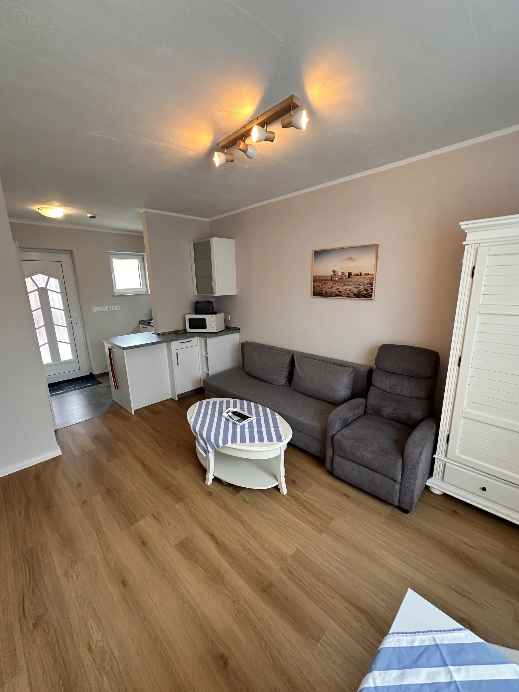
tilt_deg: -14.4
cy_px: 346
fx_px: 280
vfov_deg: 102.1
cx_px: 260
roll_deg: -0.1
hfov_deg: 85.7
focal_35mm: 14
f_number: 2.2
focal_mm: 2.22
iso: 160
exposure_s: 1/100
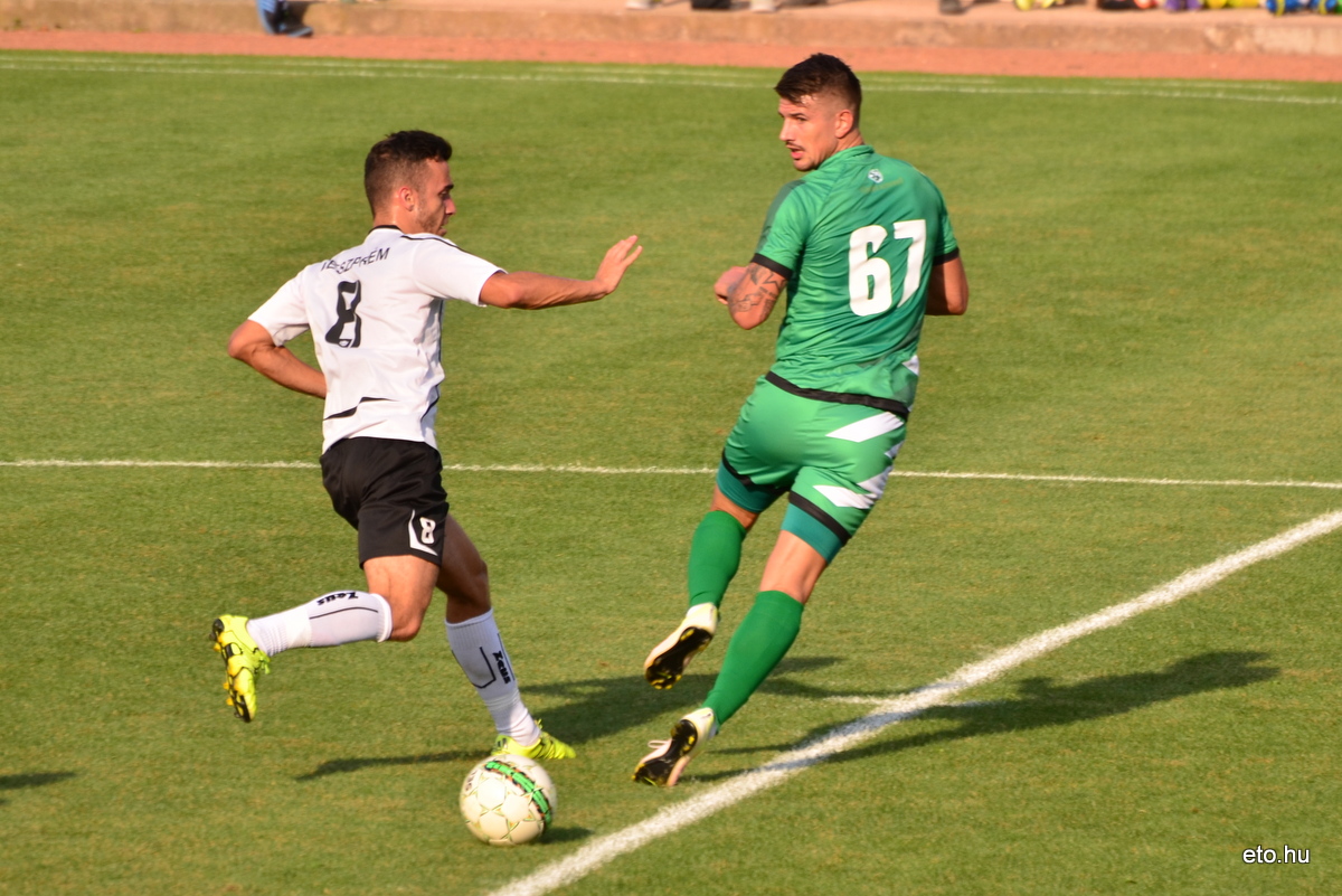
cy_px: 448
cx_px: 671
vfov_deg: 3.7
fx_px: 13983
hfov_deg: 5.5
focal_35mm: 375
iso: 200
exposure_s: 1/800
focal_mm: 250
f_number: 5.6
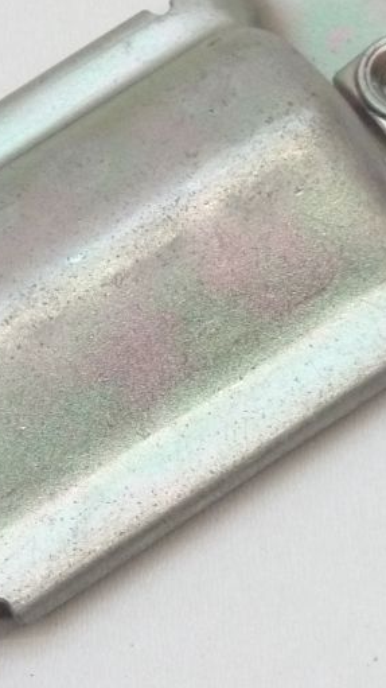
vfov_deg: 11.3
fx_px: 3479
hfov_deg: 6.3
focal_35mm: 191
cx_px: 92
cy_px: 341
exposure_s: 1/25
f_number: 4.3
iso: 400
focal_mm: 15.8
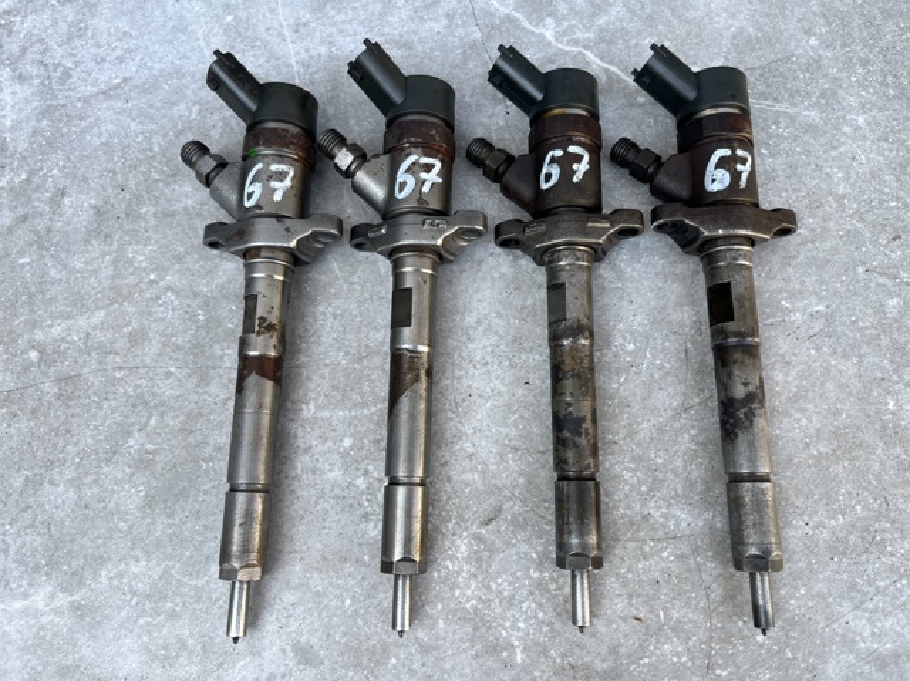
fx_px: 683
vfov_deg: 53.0
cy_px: 340
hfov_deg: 67.3
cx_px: 455
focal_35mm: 26
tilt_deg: -72.1
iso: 32
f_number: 1.6
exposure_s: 1/123
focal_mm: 5.1
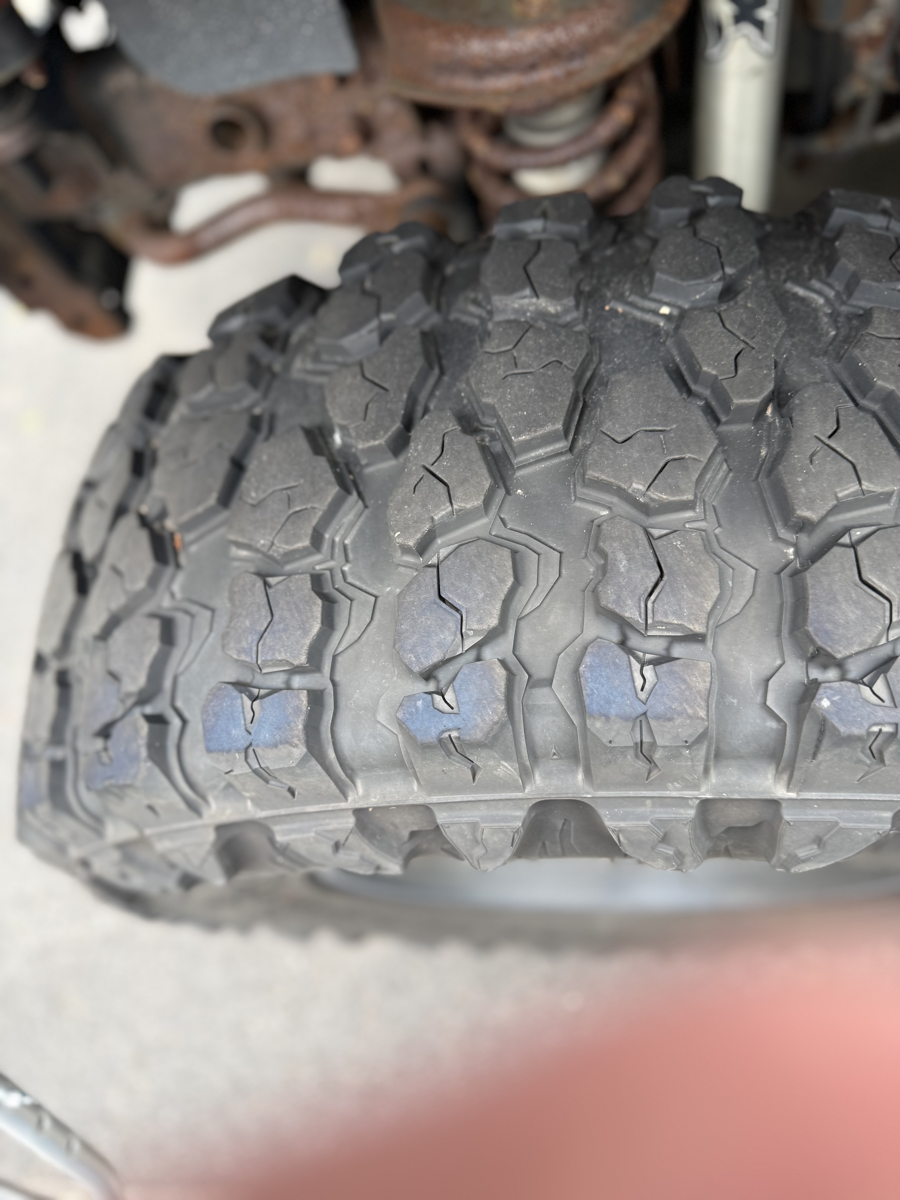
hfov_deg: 56.8
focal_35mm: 24
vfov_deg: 71.6
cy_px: 600
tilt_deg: -59.0
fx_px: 832
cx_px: 450
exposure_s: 1/121
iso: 100
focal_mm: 6.76
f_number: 1.78
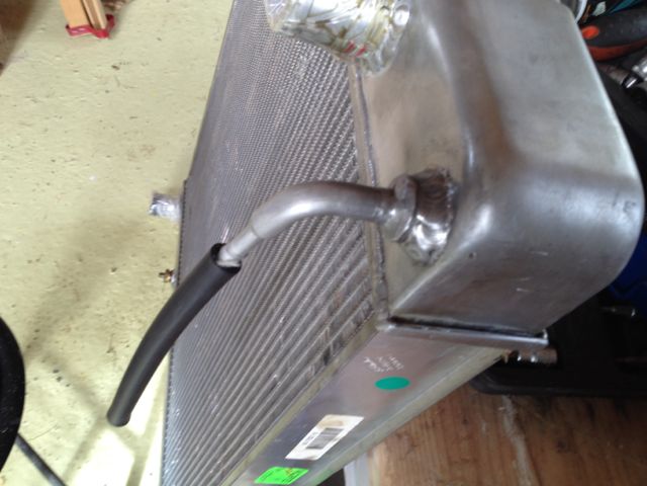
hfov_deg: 52.6
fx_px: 654
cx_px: 324
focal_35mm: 35
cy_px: 243
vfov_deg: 40.7
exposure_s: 1/20
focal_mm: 4.28
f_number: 2.4
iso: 50
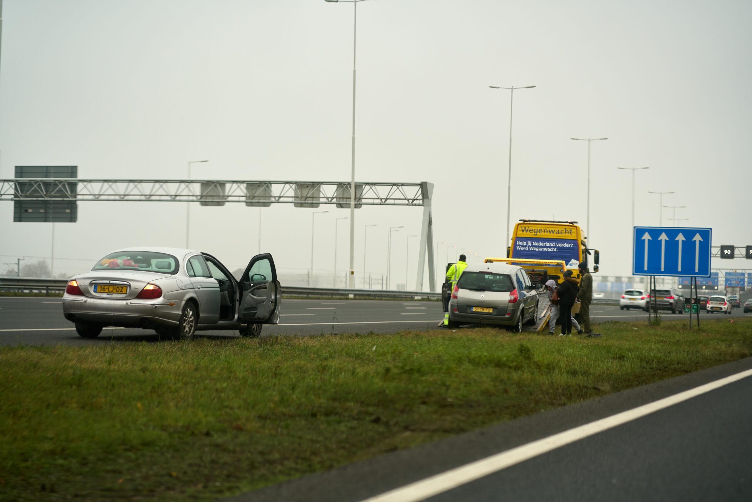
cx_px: 376
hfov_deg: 23.9
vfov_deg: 16.1
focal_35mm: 85
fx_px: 1776
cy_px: 251
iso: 100
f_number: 2
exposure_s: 1/800
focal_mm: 85
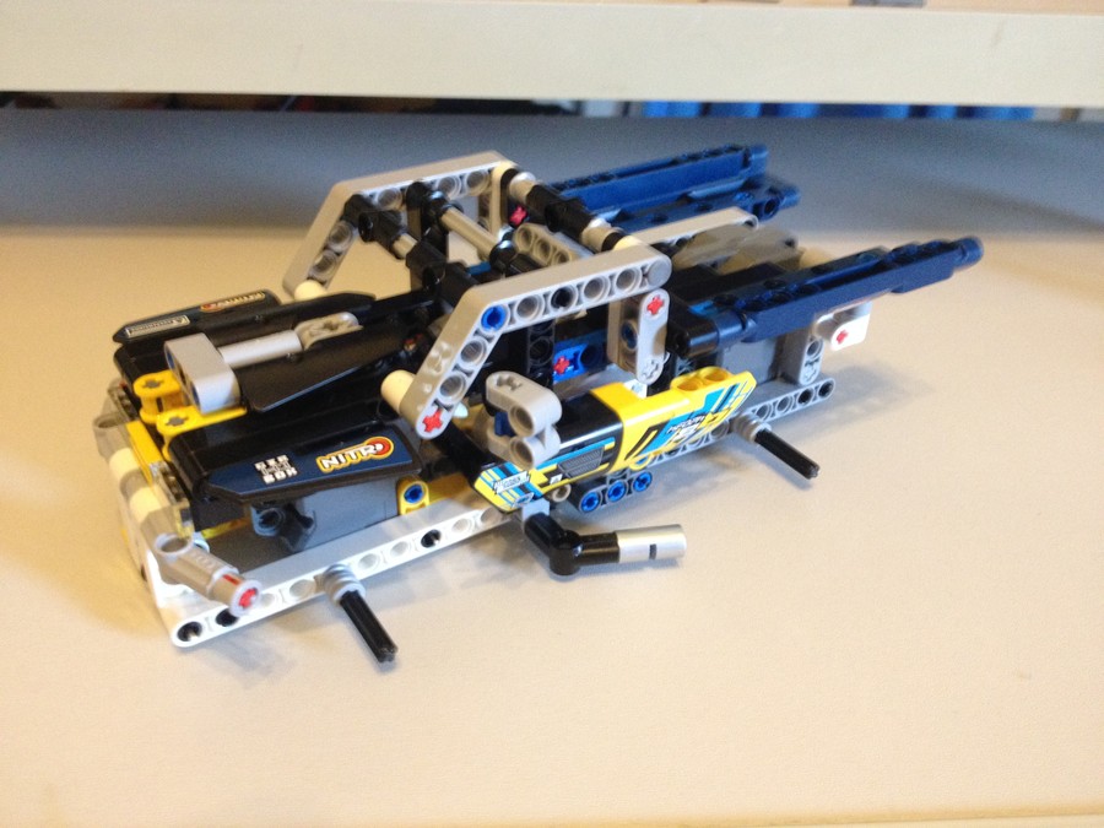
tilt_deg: -32.5
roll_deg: -2.4
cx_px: 552
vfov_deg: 40.7
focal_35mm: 35
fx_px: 1116
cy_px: 414
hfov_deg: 52.6
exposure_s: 1/20
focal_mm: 4.28
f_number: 2.4
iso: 320
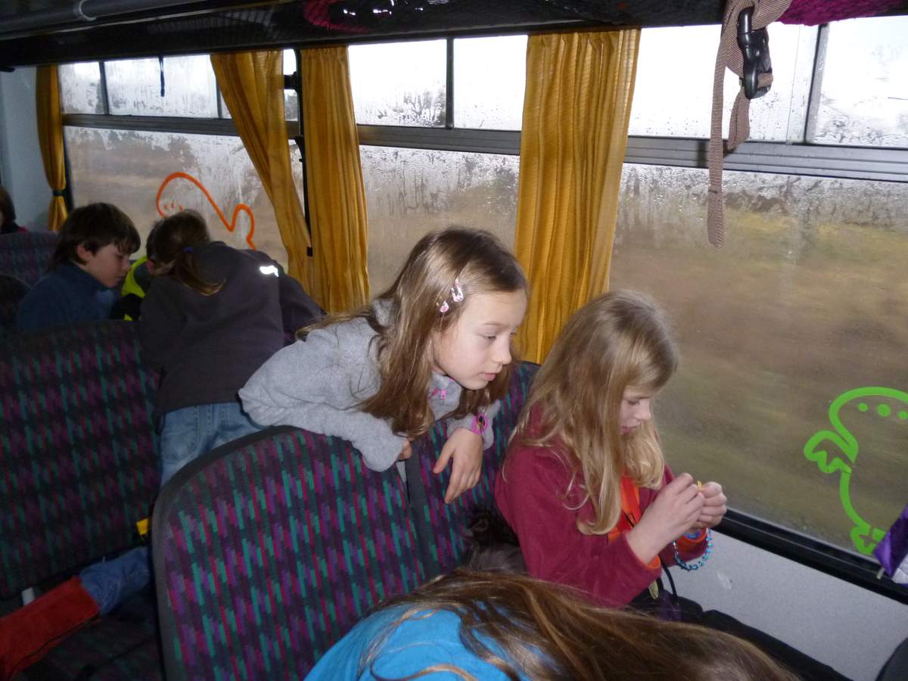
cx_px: 454
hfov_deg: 63.4
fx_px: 734
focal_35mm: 28
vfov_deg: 49.7
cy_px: 340
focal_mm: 5
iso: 320
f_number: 3.1
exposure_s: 1/60
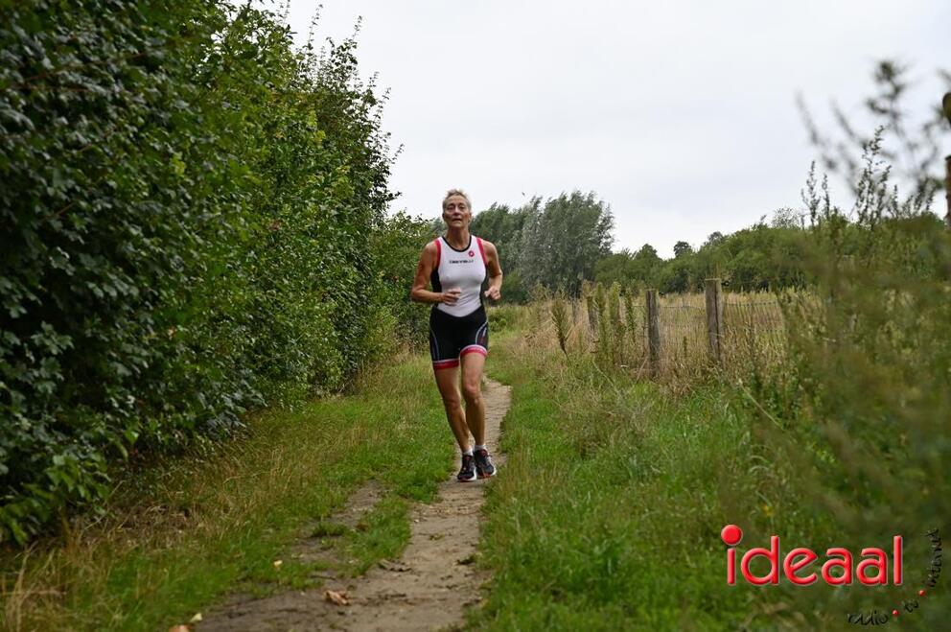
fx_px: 1847
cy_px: 316
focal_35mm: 70
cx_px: 476
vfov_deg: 19.4
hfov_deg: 28.9
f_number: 5.6
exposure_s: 1/320
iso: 400
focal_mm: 70
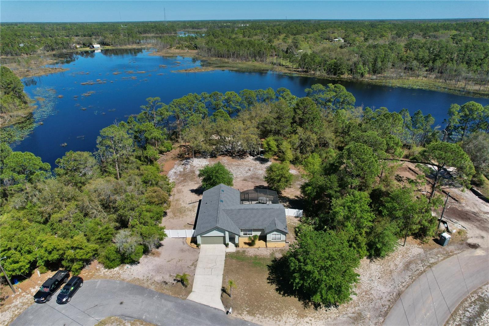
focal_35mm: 22
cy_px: 163
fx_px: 299
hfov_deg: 78.6
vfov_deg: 57.2
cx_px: 244
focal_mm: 8.38
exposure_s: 1/5000
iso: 200
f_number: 2.8
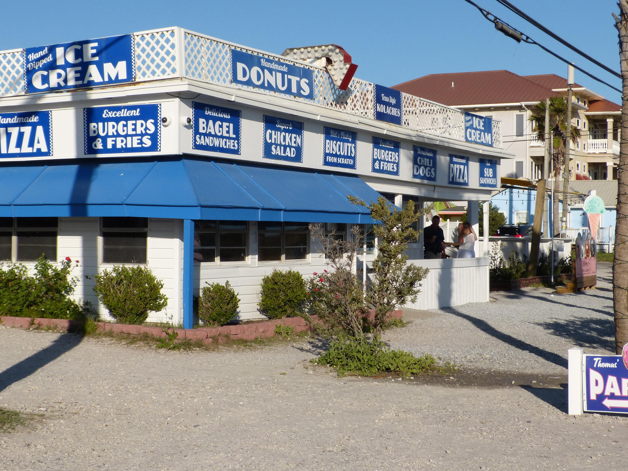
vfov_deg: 24.0
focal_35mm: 61
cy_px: 225
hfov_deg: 31.7
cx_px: 335
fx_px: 1107
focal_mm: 8.1
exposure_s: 1/1600
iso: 100
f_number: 4
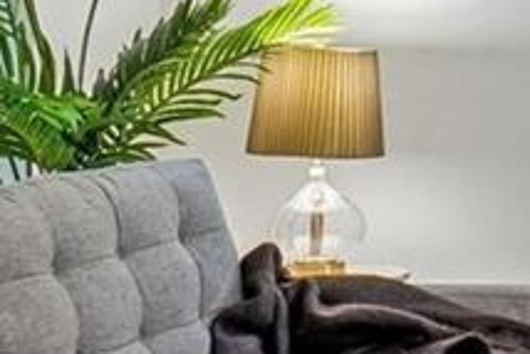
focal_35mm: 112
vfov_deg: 12.2
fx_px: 1650
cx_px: 1110
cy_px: 82
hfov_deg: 14.6
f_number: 8
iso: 400
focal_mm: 10
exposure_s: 1/20
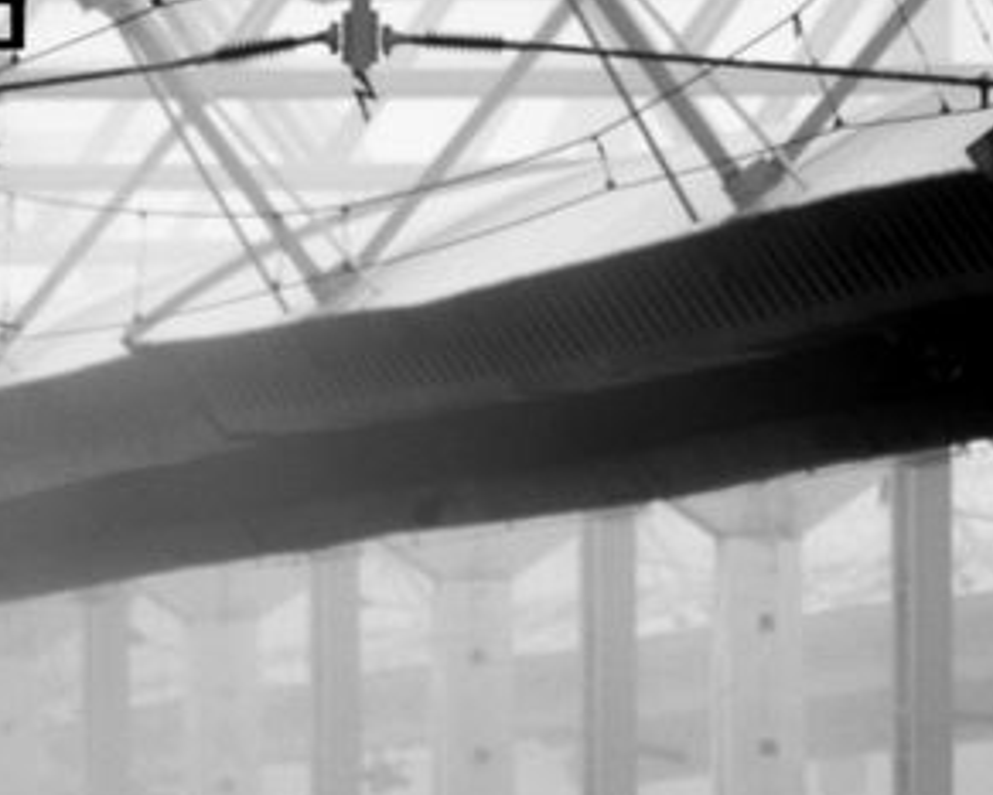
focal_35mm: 1303
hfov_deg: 1.5
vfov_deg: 1.2
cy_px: 935
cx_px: 263
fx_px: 38307
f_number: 6.3
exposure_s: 1/160
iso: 400
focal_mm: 300
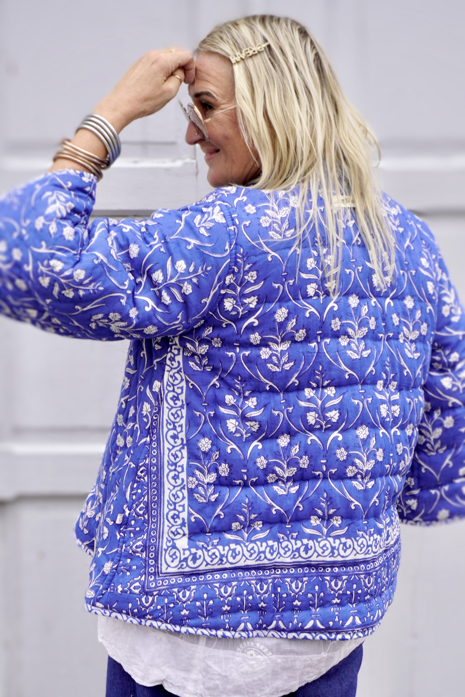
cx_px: 232
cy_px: 348
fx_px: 1249
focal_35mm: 64
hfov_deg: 21.1
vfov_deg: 31.2
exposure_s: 1/80
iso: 125
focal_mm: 43
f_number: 5.6
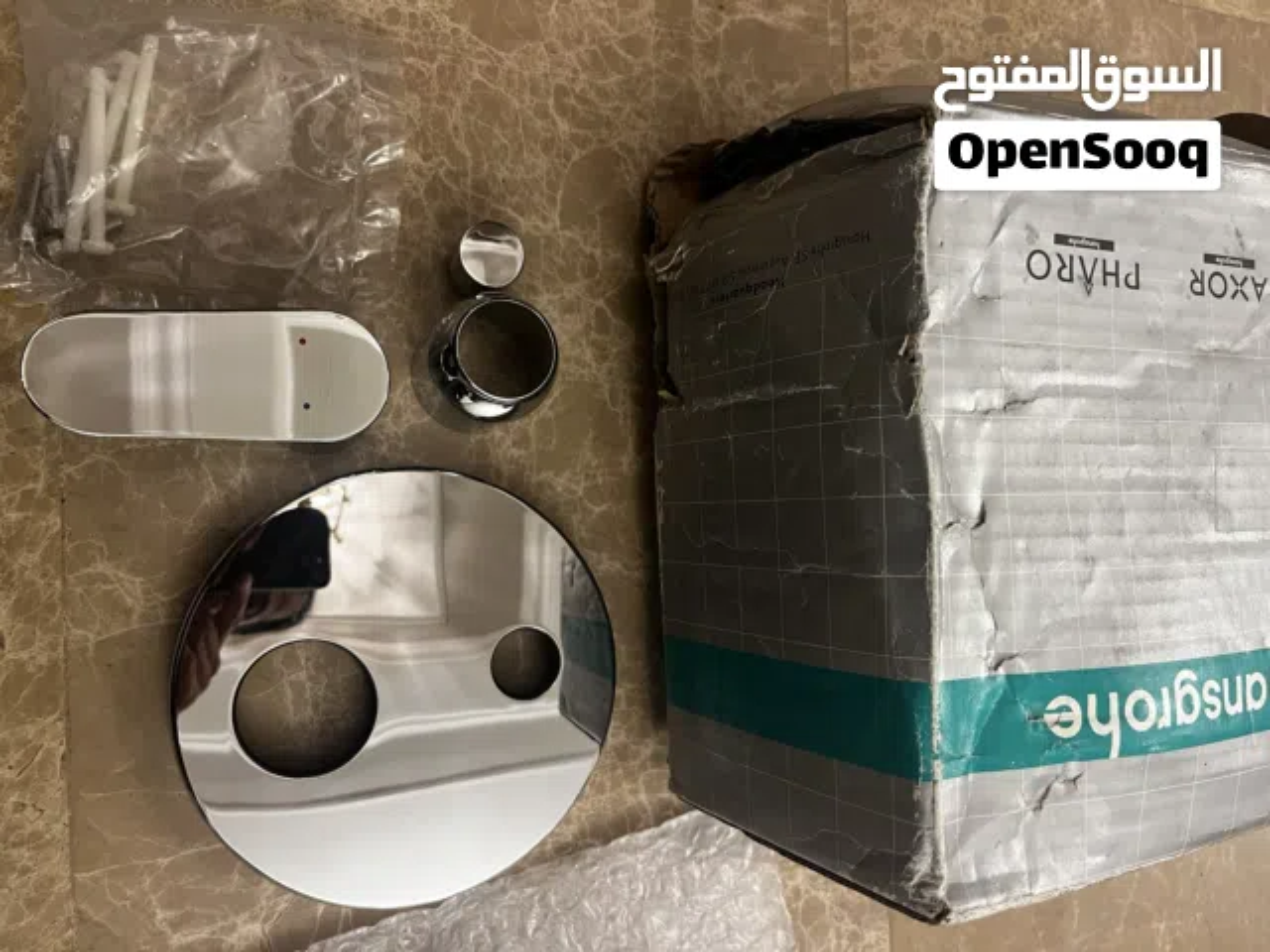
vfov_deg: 53.1
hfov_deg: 67.3
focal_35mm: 26
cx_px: 635
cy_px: 476
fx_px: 954
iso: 200
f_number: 1.6
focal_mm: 5.1
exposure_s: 1/50
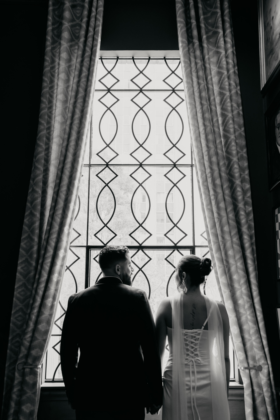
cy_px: 210
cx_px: 140
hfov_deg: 34.5
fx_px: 451
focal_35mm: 39
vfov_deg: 49.9
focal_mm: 38.7
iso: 1000
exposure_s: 1/100
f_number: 5.6
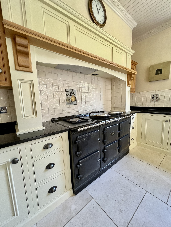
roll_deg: +2.5
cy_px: 114
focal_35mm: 13
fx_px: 86
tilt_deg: -7.6
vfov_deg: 106.2
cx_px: 86
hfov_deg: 89.9
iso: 200
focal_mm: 1.57
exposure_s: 1/99
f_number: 1.8
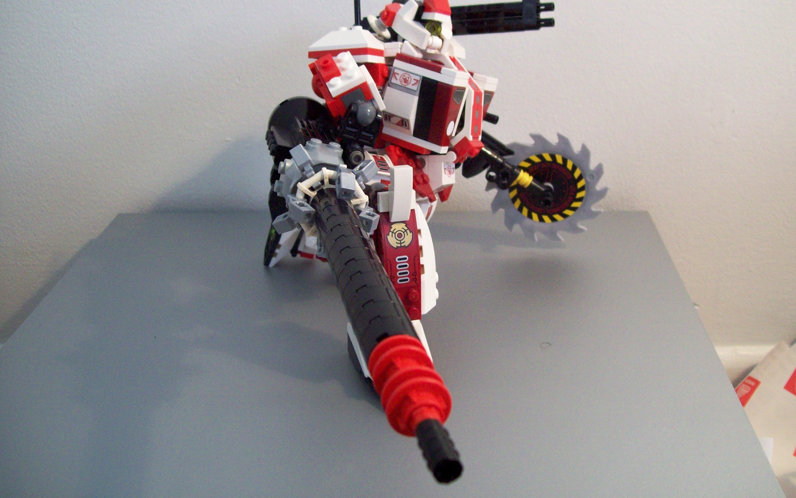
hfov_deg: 50.4
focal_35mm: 39
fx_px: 846
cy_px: 198
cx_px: 401
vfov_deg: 32.7
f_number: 2.7
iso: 160
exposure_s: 1/14.8
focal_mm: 6
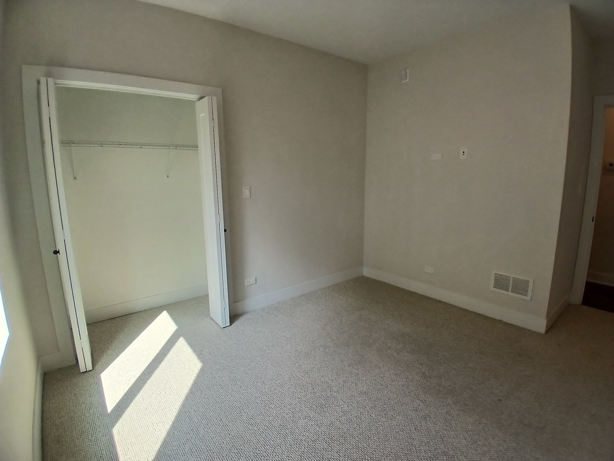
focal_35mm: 17
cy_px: 230
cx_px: 307
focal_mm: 1.4
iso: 50
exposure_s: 1/120
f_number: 2.2
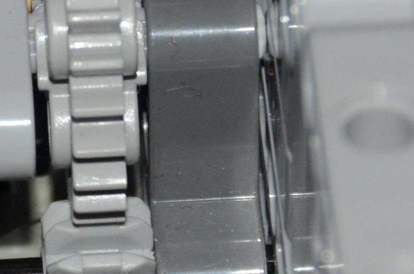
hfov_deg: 2.7
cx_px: -234
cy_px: 14
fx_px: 8695
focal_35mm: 758
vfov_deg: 1.8
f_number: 8
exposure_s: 1/60
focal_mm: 95
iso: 800
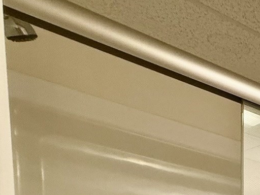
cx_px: 476
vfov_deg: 19.6
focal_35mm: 56
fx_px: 421
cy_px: 348
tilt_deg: -6.1
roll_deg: -3.0
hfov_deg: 21.4
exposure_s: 1/120
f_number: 2.2
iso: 125
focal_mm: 2.22
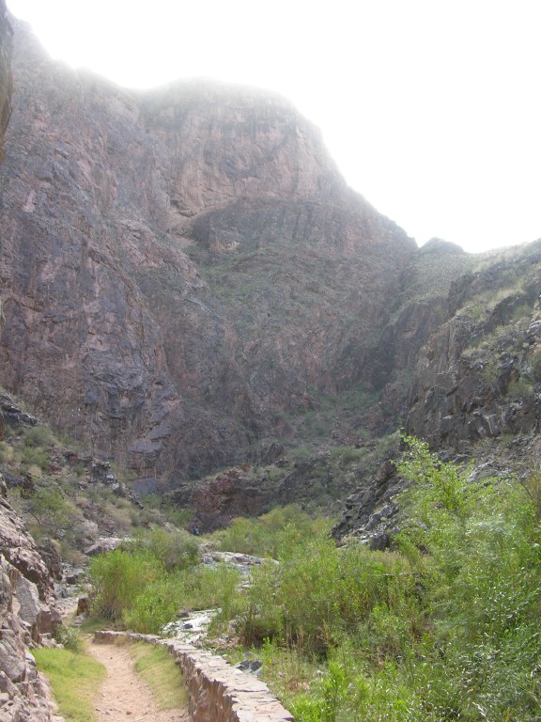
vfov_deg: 52.6
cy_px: 361
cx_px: 270
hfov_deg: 40.7
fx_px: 729
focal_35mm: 35
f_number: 3.5
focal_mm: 8.9
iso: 50
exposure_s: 1/54.1
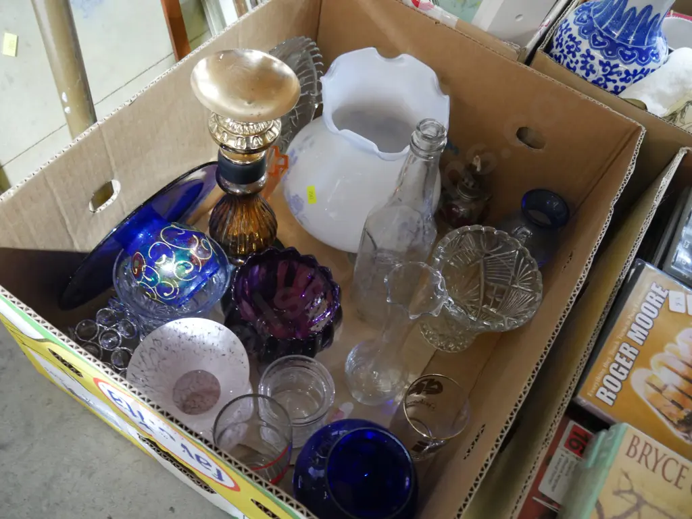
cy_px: 260
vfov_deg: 46.8
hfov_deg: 59.9
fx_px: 600
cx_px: 346
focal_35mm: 30
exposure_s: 1/40
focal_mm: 15
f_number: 3.6
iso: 3200
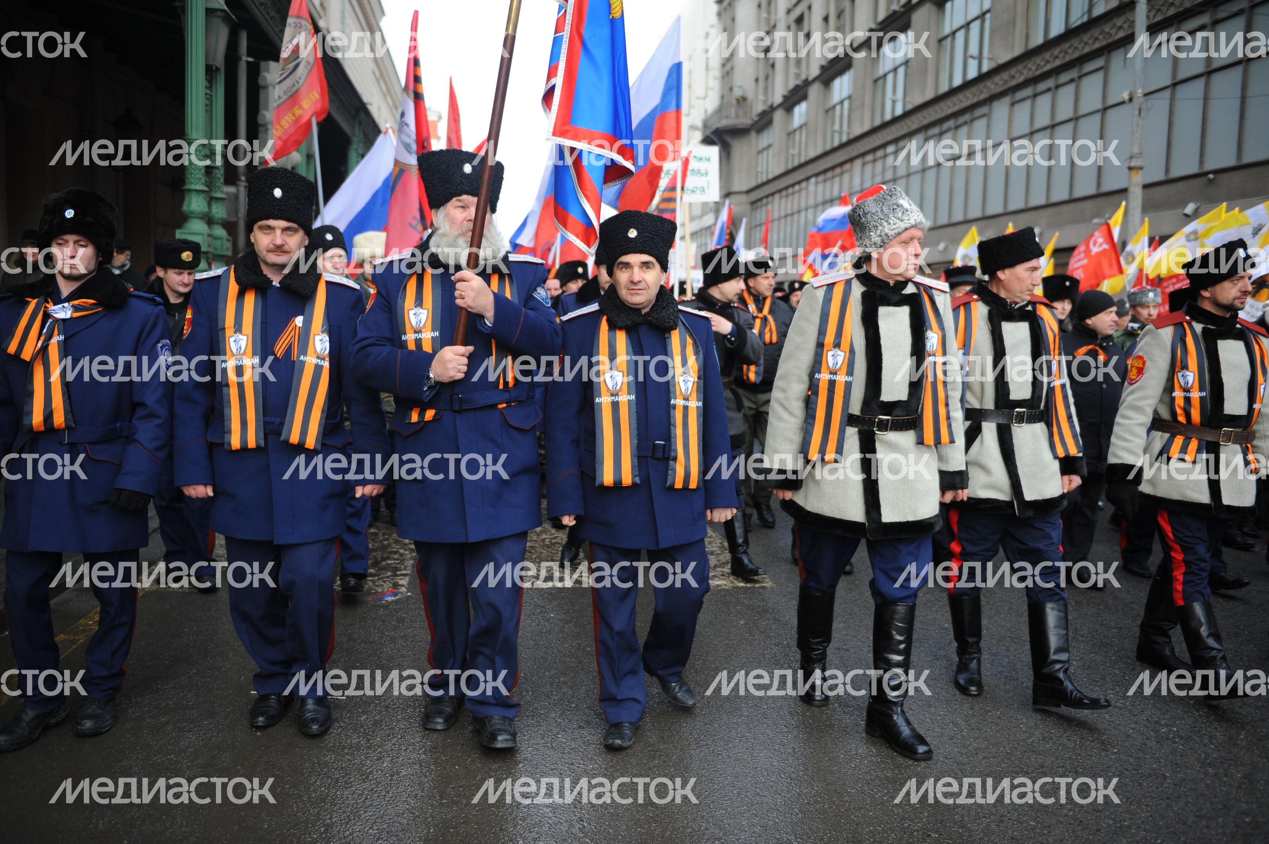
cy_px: 422
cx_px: 634
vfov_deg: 42.3
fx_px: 1092
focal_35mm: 31
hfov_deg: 60.3
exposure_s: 1/1600
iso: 640
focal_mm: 31
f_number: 2.8
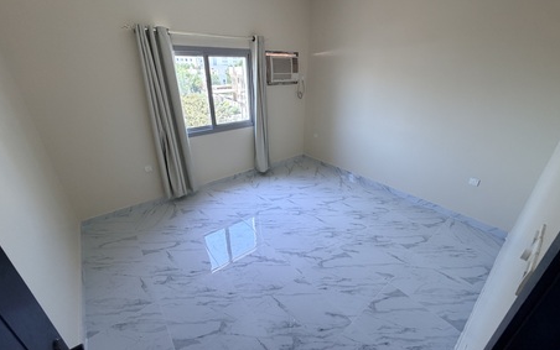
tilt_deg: -24.2
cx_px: 279
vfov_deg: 74.9
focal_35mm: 15
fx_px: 229
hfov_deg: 101.4
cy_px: 171
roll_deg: +0.7
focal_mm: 2.22
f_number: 2.2
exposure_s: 1/121
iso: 320
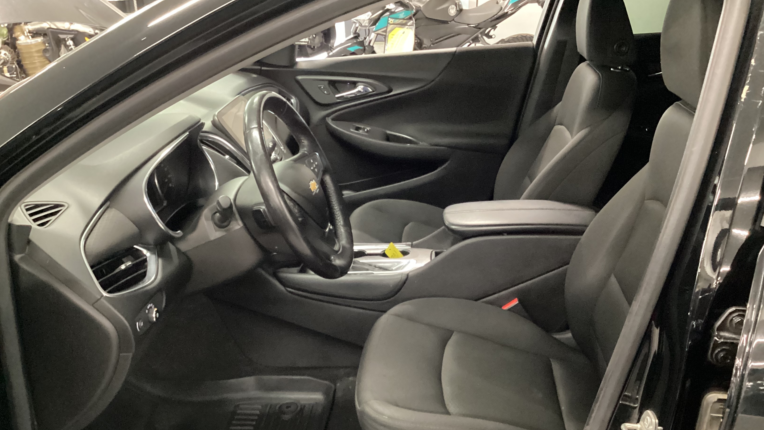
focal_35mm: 34
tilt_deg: -27.0
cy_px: 280
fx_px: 689
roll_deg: -0.1
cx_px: 383
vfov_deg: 34.4
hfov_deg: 58.0
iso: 640
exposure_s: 1/20
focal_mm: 3.3
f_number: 2.4
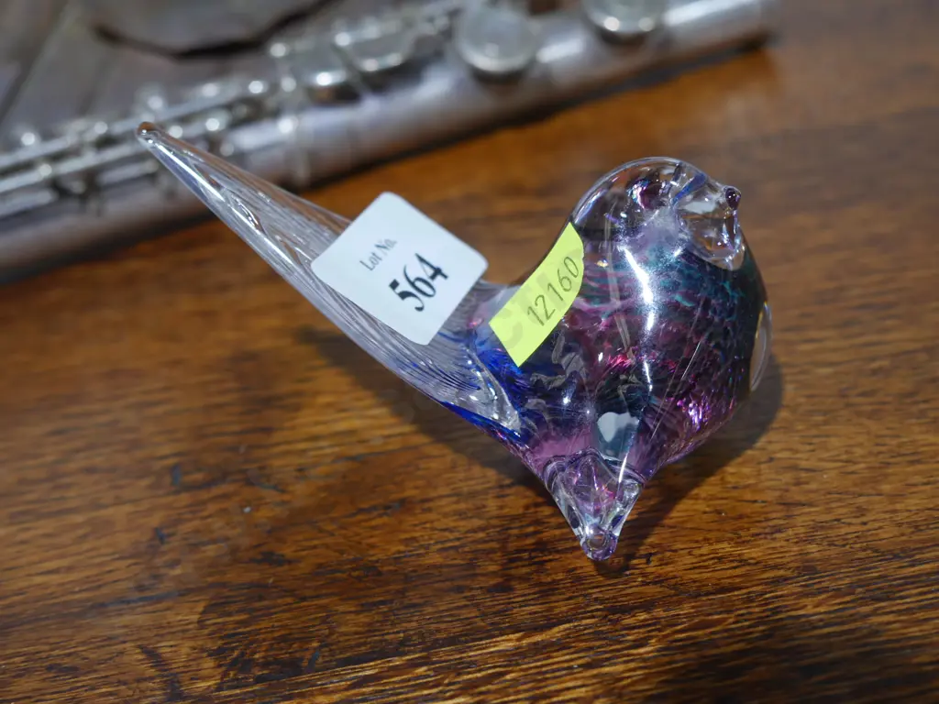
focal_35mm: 54
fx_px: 1465
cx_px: 470
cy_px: 352
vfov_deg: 27.0
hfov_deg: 35.5
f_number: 5.3
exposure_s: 1/60
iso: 800
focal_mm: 27
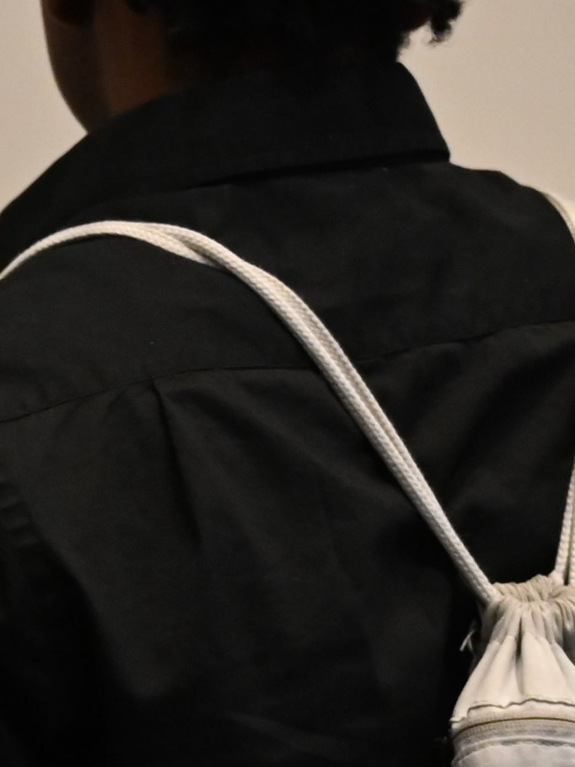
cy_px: 520
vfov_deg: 11.2
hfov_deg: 8.3
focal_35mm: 176
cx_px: -218
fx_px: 3899
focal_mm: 37
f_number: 4
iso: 3200
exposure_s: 1/80
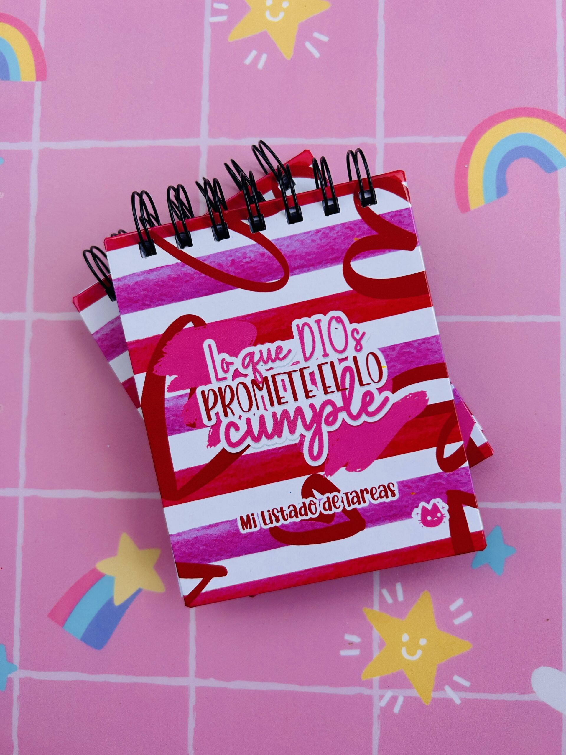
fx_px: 567
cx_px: 283
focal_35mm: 26
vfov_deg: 67.3
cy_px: 378
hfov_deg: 53.1
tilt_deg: -83.1
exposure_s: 1/1159
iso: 50
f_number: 1.5
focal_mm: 5.7
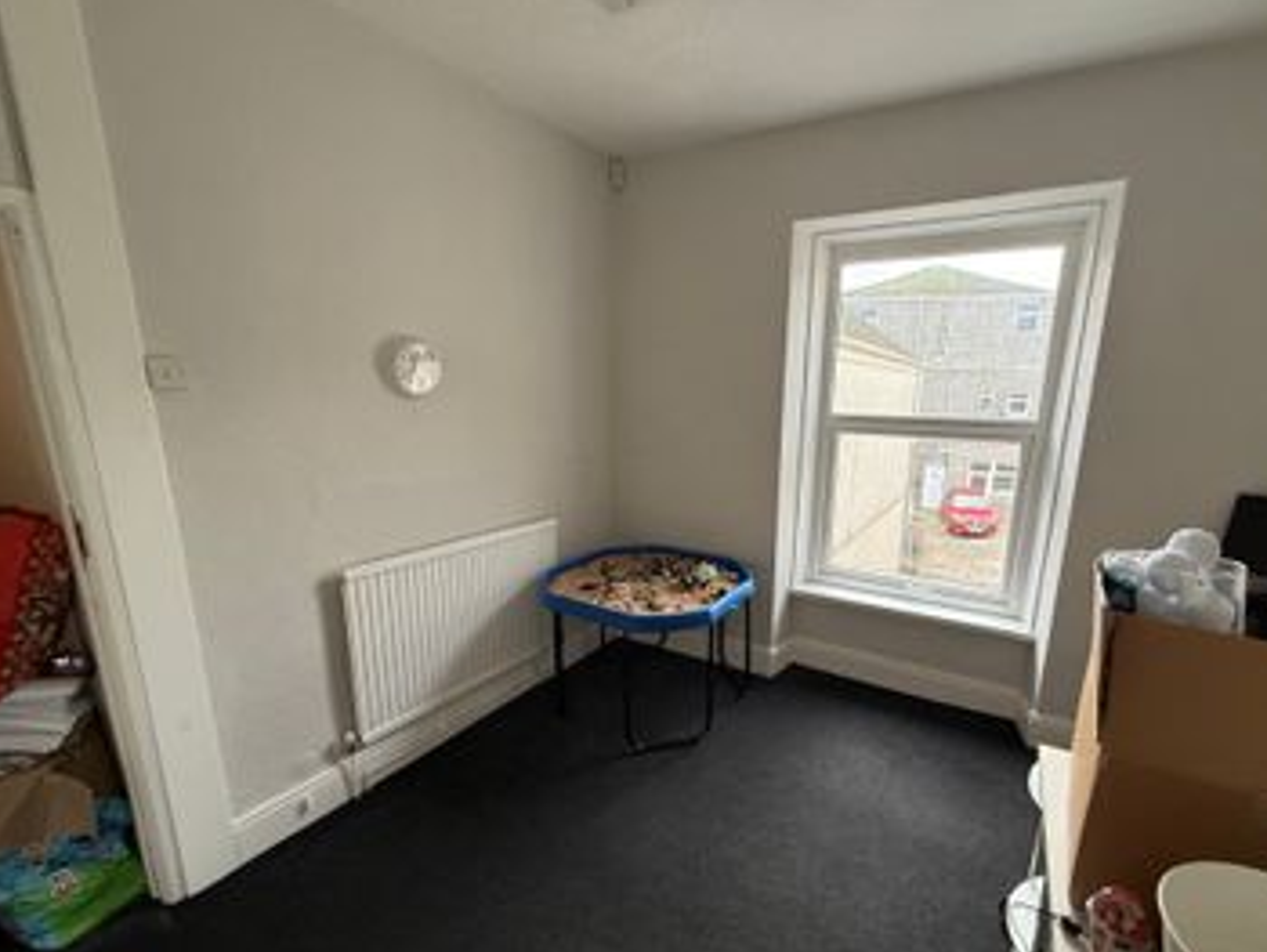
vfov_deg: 78.0
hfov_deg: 94.0
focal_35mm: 16
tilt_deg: -13.4
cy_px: 521
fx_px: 586
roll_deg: -1.7
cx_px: 710
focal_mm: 2.22
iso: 160
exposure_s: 1/100
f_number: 2.2
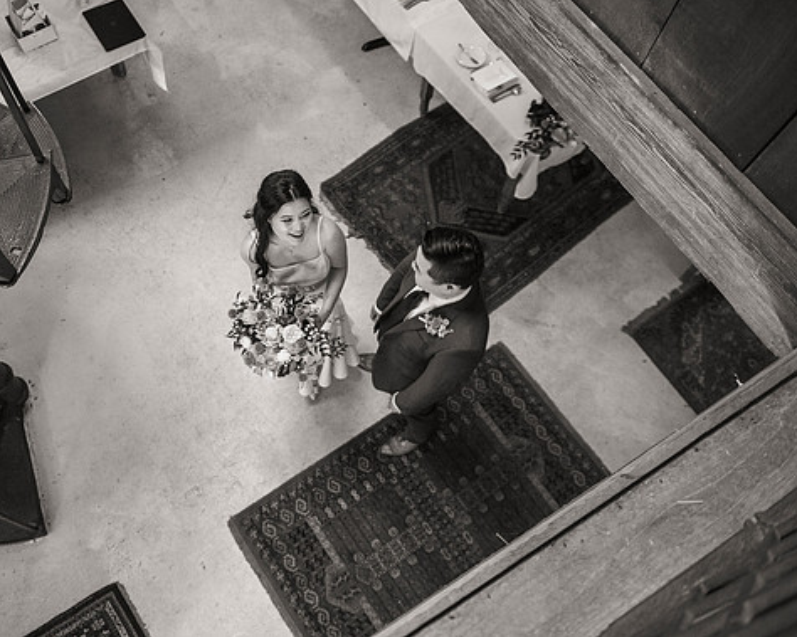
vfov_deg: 47.1
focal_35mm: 31
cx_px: 338
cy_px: 313
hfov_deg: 56.9
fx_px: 731
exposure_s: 1/125
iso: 2500
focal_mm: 27
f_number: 2.8
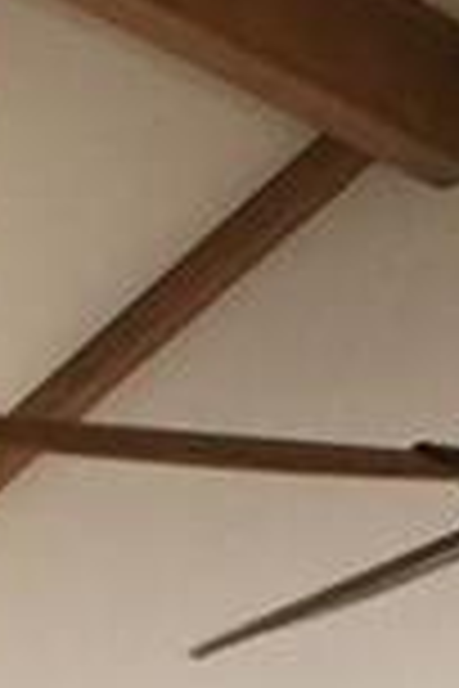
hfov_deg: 9.0
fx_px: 2888
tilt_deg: -0.3
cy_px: 1385
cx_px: 441
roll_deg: -0.1
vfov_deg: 12.1
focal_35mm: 151
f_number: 2.2
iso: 80
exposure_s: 1/15
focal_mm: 4.15
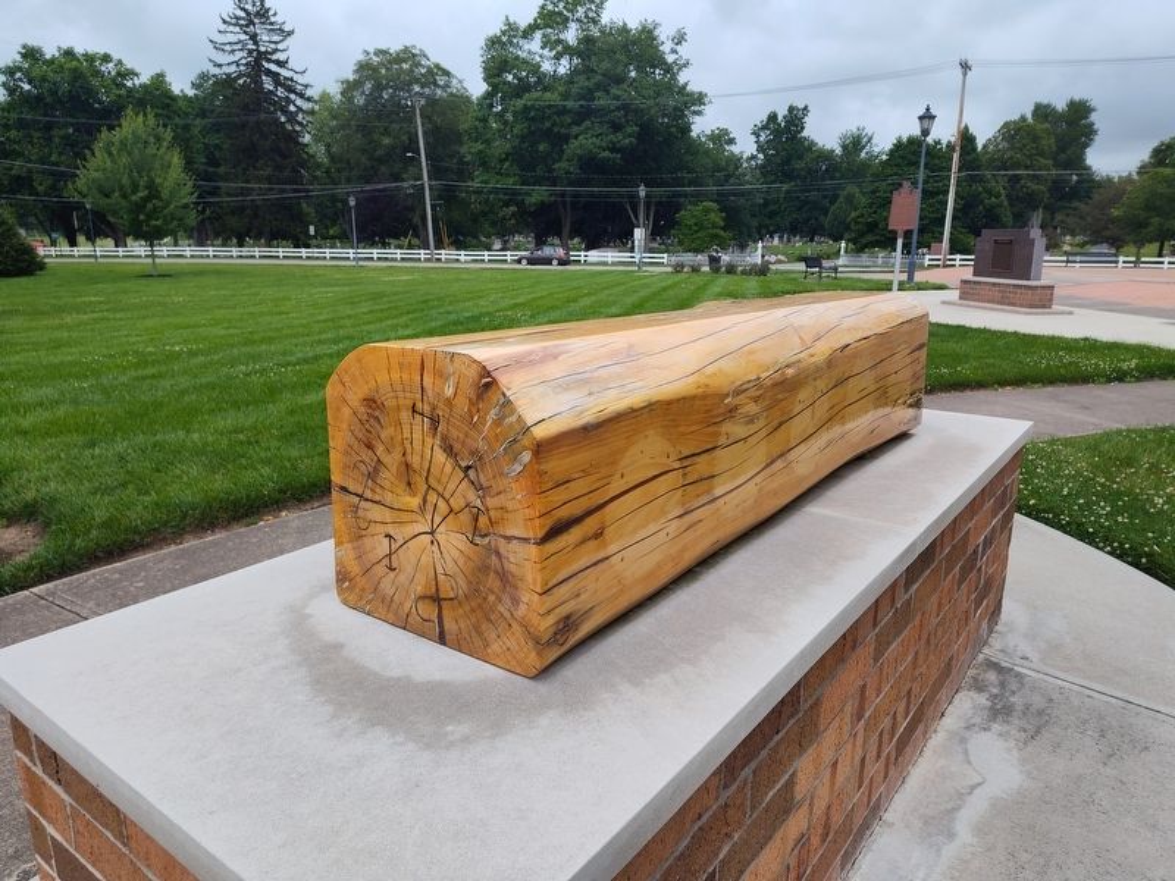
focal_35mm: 23
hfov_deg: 73.9
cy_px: 440
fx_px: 781
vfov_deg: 58.9
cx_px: 588
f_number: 1.8
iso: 100
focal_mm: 5.56
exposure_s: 1/1508
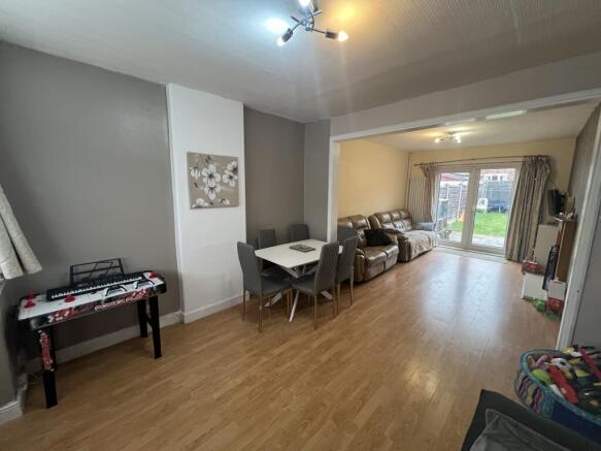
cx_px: 300
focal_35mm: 13
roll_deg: -0.7
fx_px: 226
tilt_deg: -8.5
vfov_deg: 89.9
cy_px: 226
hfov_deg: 106.2
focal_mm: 1.57
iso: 320
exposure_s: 1/50
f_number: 1.8
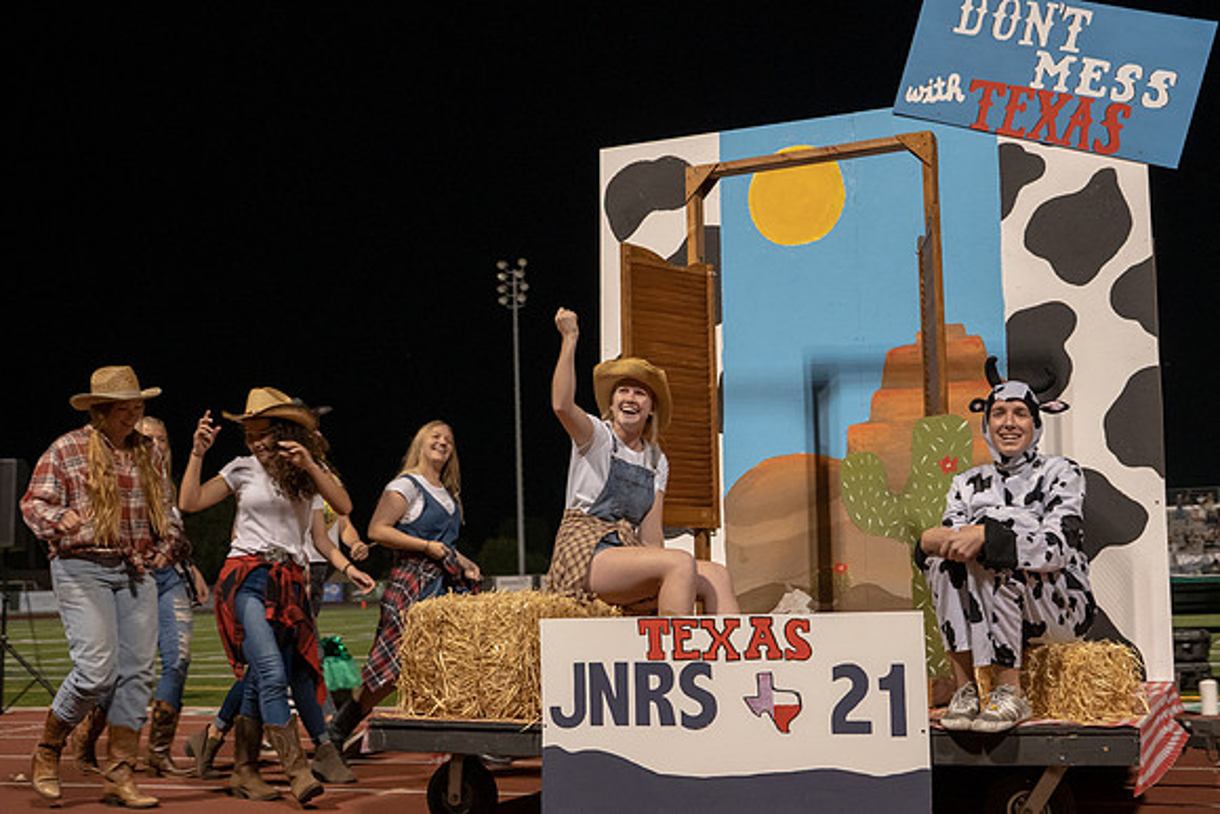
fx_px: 1454
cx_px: 713
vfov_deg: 31.3
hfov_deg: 45.4
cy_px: 431
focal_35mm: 43
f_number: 4
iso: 5000
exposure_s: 1/160
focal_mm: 35
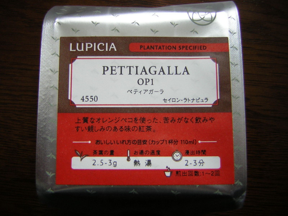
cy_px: 108
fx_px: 300
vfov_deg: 39.7
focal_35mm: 36
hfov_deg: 51.4
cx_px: 144
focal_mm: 4.7
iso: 50
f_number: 2.6
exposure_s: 1/30.9
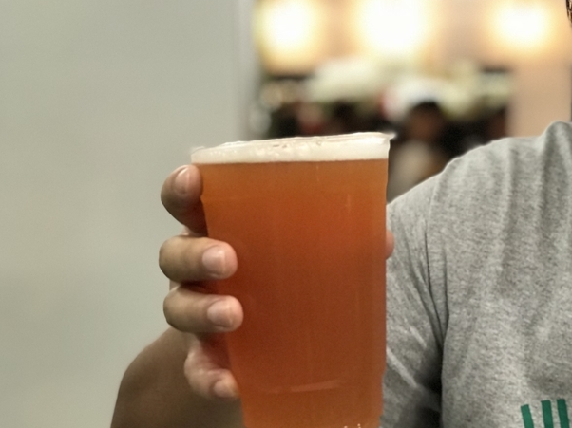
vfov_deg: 15.2
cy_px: 134
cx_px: 472
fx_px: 1602
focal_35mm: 97
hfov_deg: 20.0
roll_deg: +1.5
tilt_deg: +0.7
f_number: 2.8
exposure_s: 1/50
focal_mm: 6.6
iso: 160
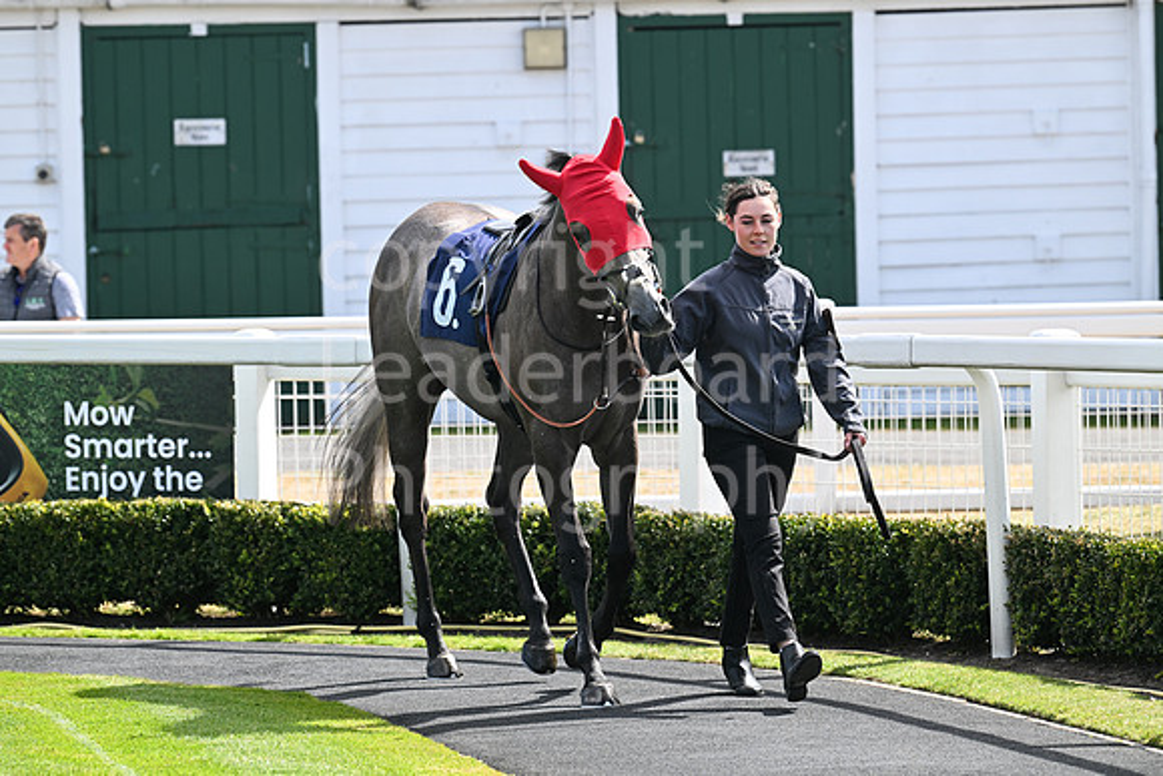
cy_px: 388
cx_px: 582
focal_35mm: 200
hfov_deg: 10.3
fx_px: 6462
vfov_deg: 6.9
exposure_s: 1/1000
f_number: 5.6
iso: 400
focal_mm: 200
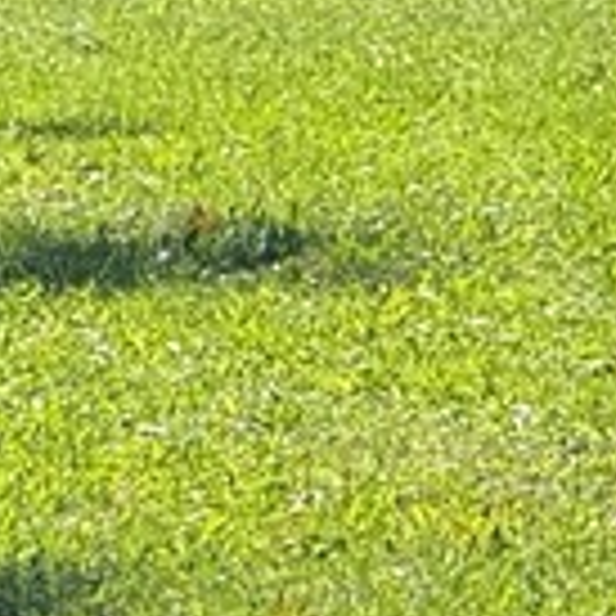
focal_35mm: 795
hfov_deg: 2.2
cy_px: -629
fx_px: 16006
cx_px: -396
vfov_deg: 2.2
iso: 64
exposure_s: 1/776
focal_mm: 15.66
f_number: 2.8
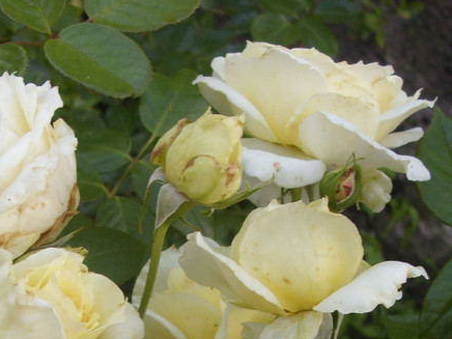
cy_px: 377
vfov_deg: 15.5
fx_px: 1214
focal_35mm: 93
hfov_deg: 21.0
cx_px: 127
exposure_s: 1/61
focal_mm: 6.3
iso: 50
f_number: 2.8
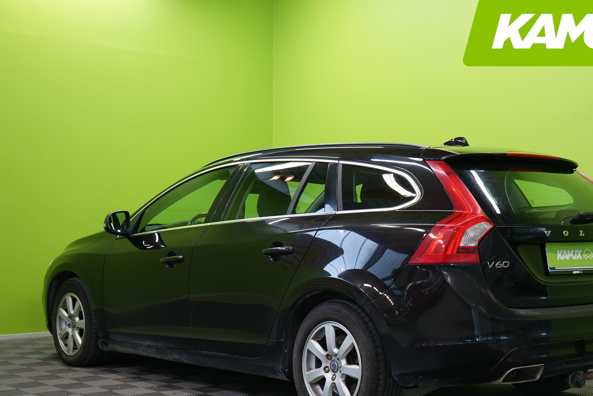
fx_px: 922
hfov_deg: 35.5
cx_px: 362
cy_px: 241
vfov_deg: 24.1
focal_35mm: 56
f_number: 5.6
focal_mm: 41
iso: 400
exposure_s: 1/25
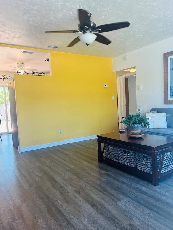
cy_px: 115
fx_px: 173
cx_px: 86
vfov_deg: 67.3
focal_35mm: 26
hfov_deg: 53.1
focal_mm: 5.1
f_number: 1.6
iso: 80
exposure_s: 1/120
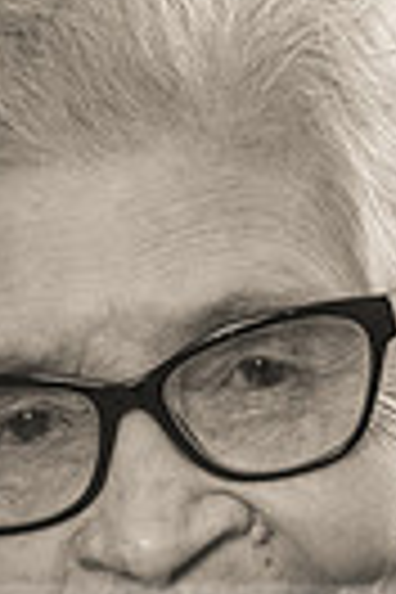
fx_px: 7589
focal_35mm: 460
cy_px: 1000
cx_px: 140
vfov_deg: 4.4
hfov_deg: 3.0
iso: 200
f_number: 5.6
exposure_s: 1/125
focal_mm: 60
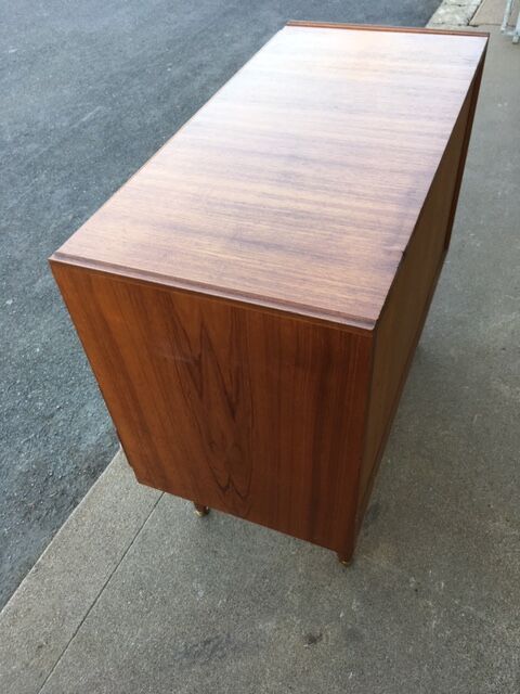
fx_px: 581
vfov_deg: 61.7
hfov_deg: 48.2
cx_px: 260
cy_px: 347
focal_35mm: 29
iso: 32
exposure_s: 1/100
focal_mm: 4.15
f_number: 2.2
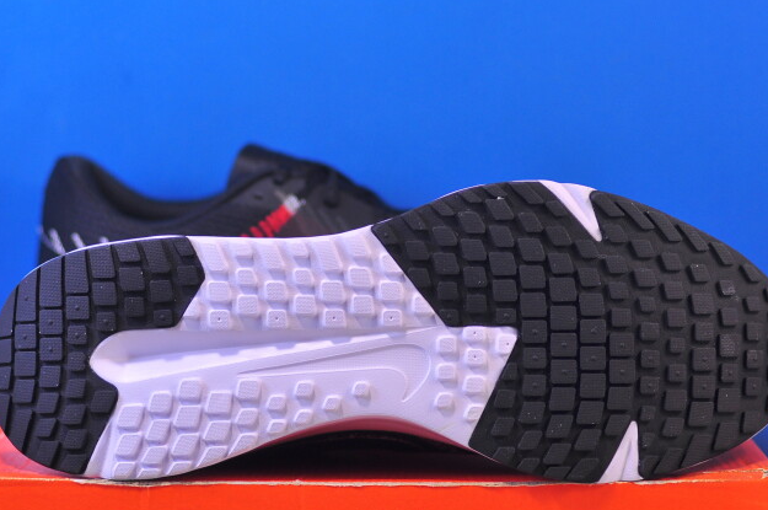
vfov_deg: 14.2
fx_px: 2045
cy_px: 214
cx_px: 365
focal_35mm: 96
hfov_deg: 21.3
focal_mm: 50
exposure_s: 1/320
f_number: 2.2
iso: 250
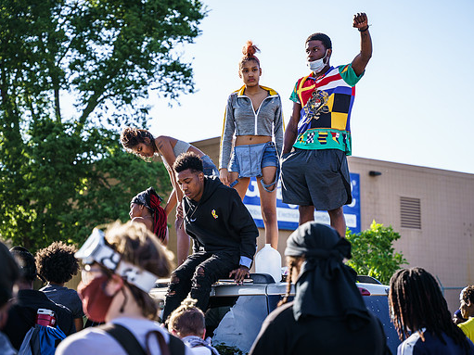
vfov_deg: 18.0
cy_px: 178
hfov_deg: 23.8
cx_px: 258
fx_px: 1123
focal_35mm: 82
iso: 200
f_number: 2.8
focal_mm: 70
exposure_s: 1/1250
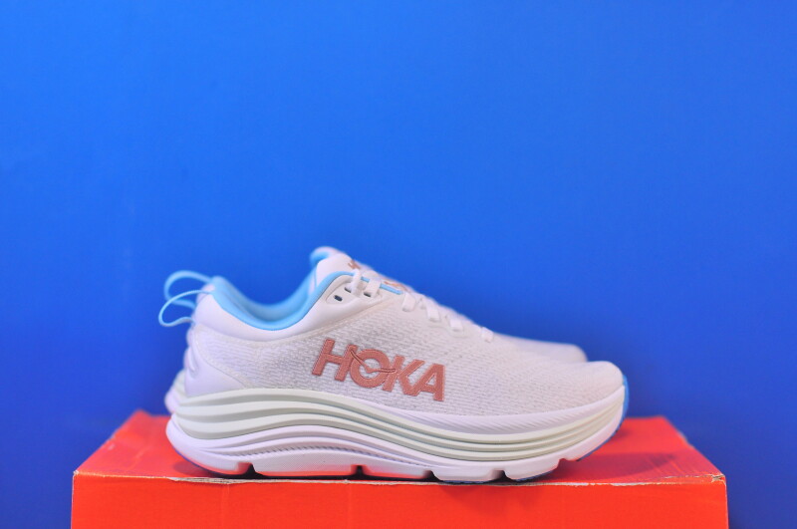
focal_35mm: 75
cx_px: 398
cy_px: 264
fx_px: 1658
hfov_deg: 27.0
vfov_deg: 18.1
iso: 250
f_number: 2.5
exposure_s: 1/320
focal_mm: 50
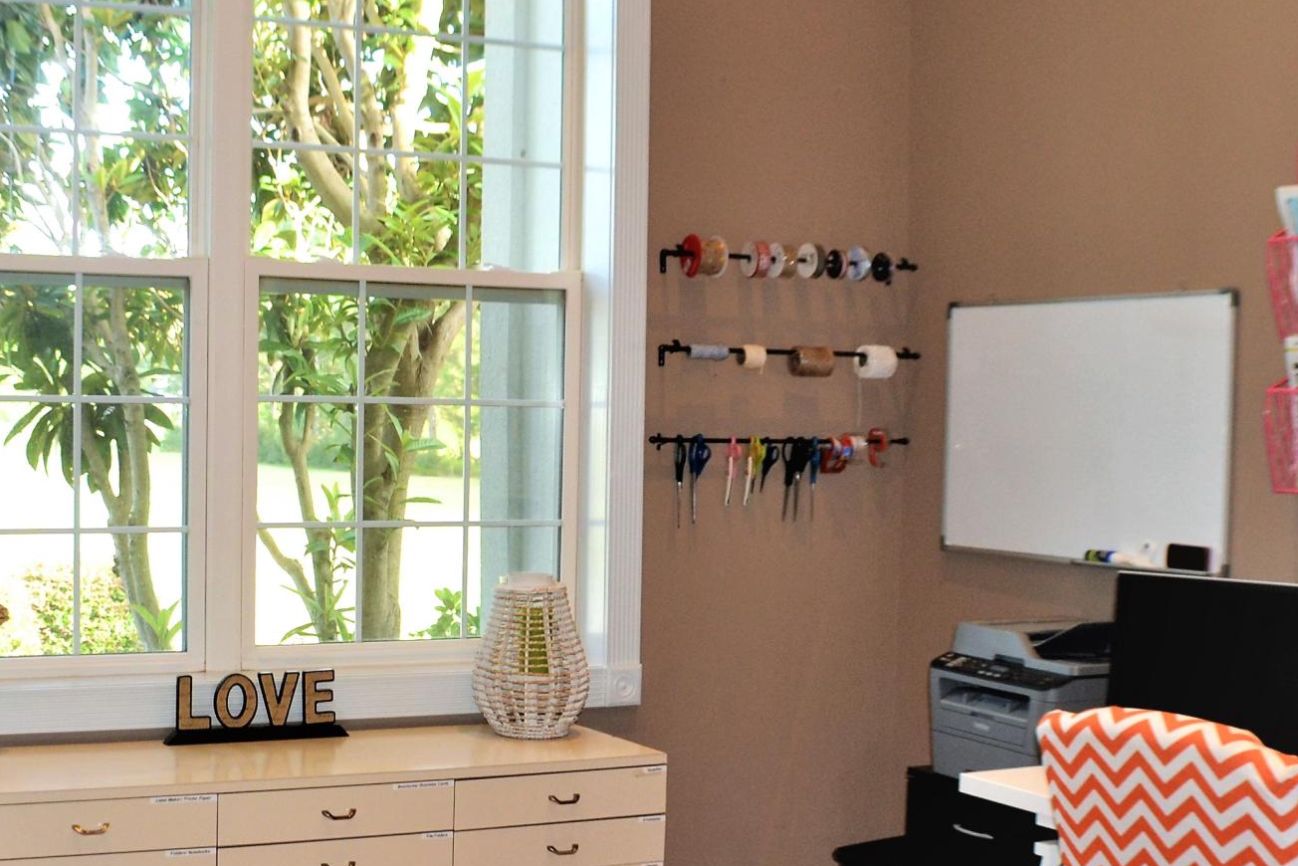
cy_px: 543
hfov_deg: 28.8
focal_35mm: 69
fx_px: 2488
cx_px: 331
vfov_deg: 19.7
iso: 500
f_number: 3.8
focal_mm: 20
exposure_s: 1/60
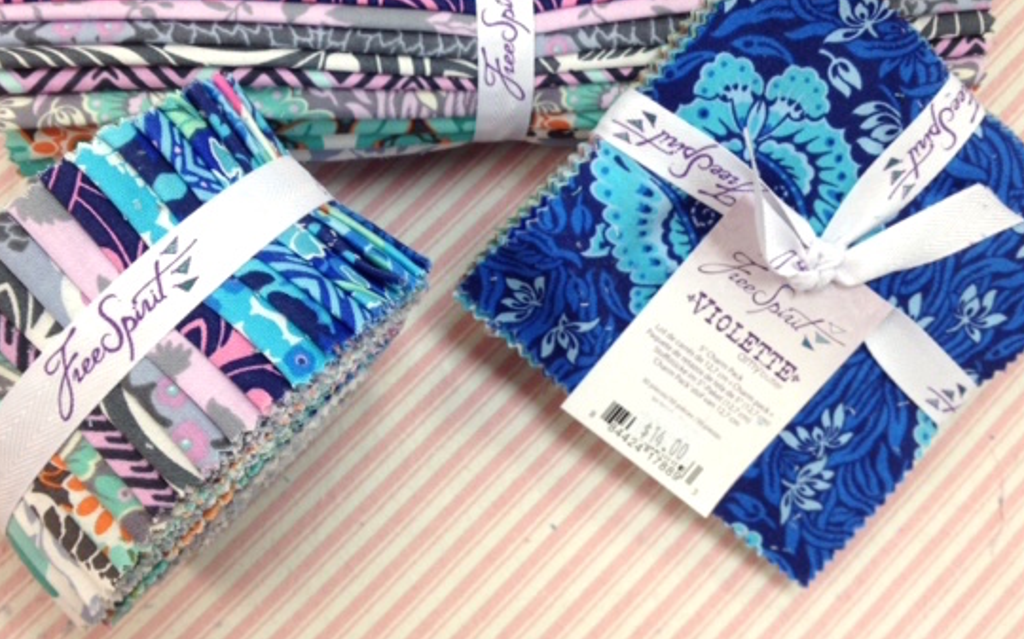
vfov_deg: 29.0
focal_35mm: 44
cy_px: 231
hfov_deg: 45.3
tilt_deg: -80.2
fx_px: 1227
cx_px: 476
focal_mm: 4.28
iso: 50
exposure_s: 1/60
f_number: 2.4
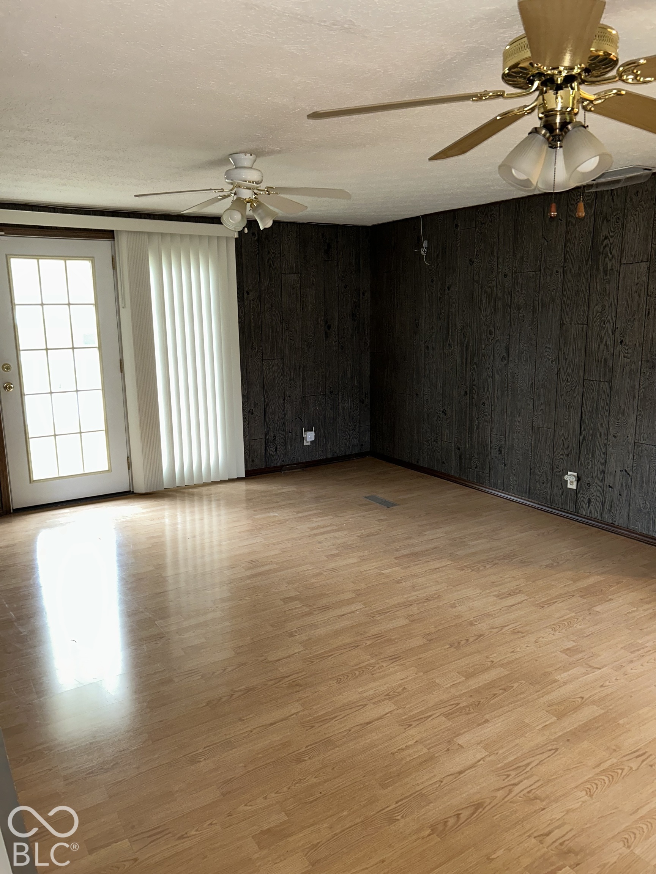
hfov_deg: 53.1
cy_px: 437
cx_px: 328
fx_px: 657
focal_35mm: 26
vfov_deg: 67.3
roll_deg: +0.6
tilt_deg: -11.8
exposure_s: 1/13
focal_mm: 5.7
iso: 100
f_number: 1.5
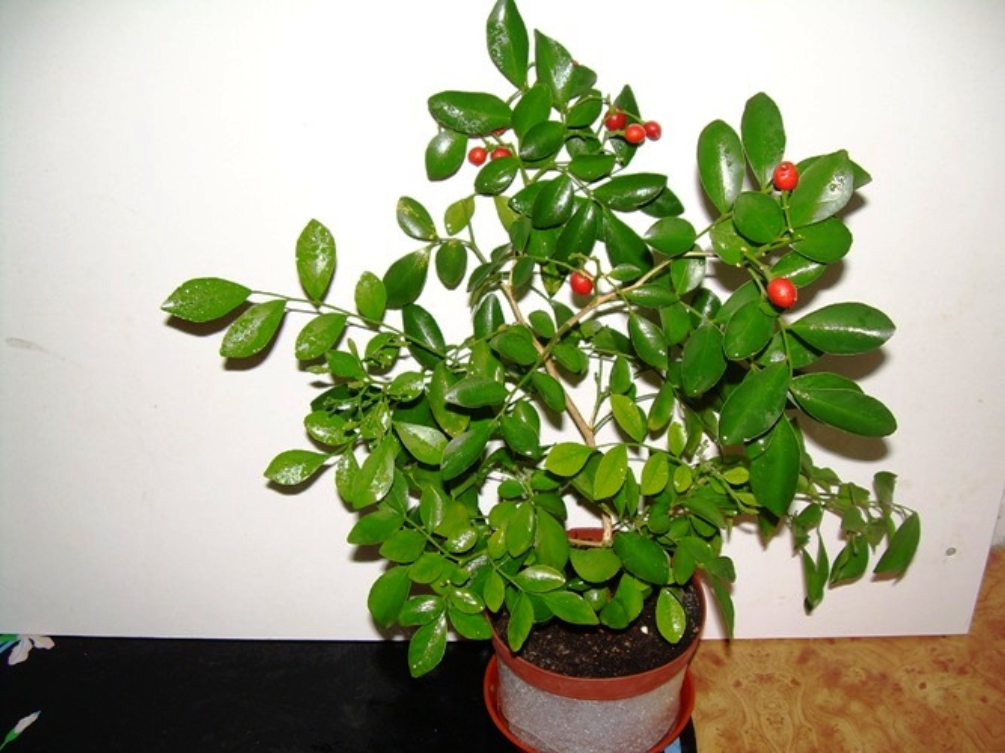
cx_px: 502
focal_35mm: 38
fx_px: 1103
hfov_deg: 49.0
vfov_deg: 37.7
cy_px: 376
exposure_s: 1/60
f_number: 2.8
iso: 50
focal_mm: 6.3
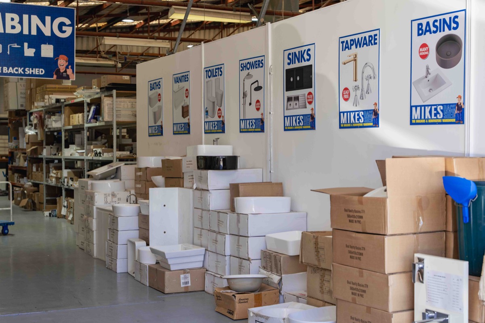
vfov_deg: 23.8
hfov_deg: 35.1
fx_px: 768
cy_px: 162
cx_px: 242
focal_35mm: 57
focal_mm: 57
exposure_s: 1/250
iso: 400
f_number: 3.5
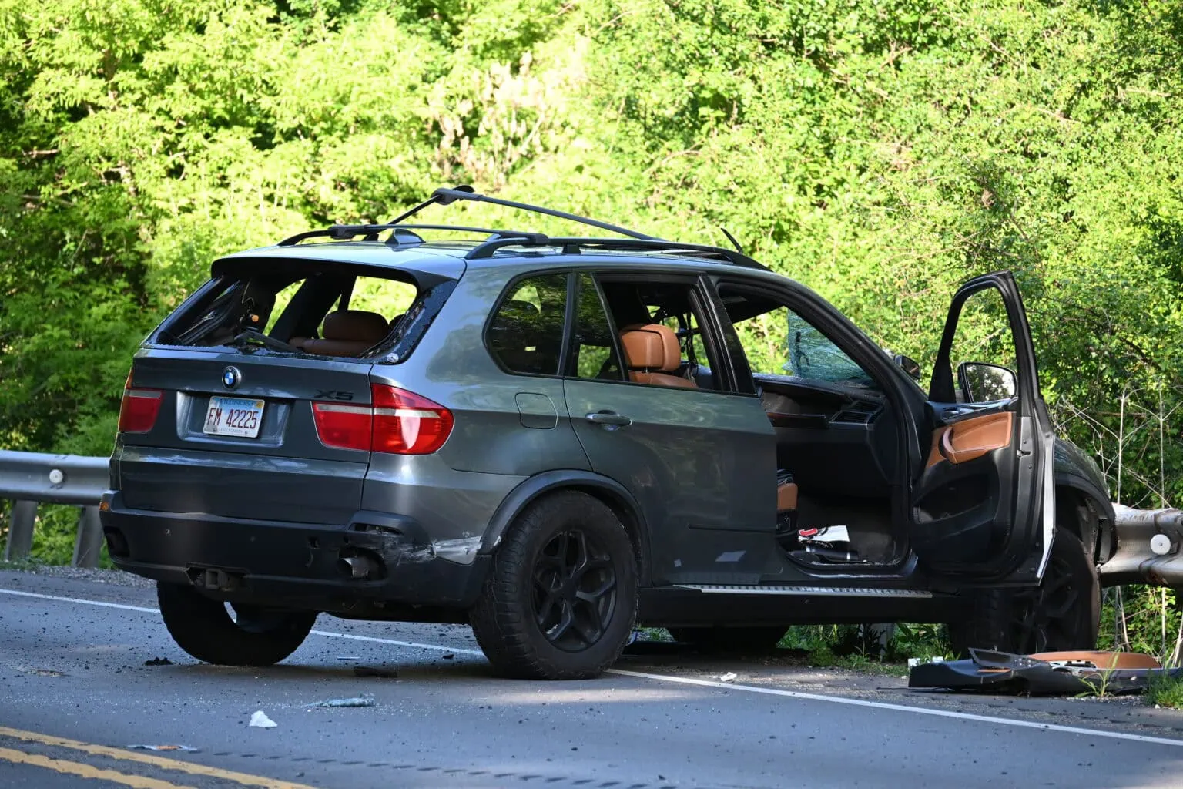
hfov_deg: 9.5
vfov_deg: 6.3
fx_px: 7147
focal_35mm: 218
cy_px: 394
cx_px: 592
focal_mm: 145
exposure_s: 1/250
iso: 450
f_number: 5.3
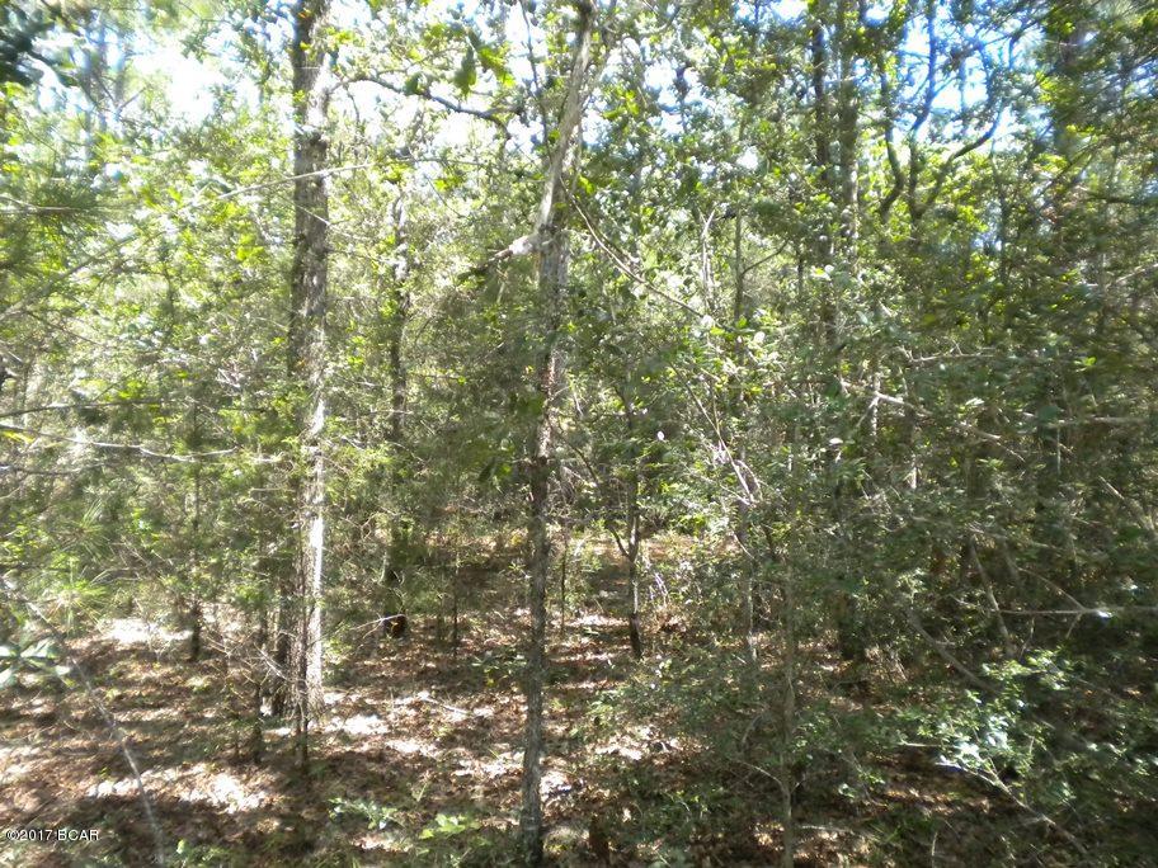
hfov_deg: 52.6
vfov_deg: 40.7
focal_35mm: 35
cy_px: 434
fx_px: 1171
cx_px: 579
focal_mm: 6.3
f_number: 3.1
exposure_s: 1/542
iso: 400
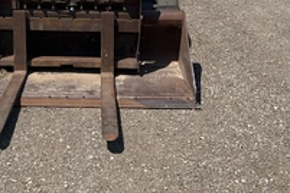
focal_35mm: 60
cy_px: -10
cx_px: 81
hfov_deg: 32.9
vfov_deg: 21.6
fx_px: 483
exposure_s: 1/1912
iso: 25
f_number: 1.8
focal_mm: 3
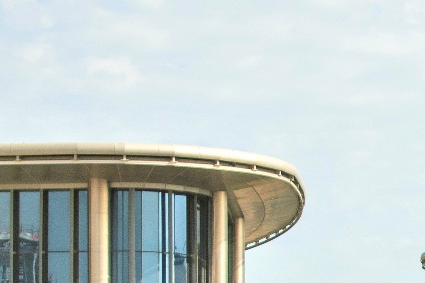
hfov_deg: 17.6
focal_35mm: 116
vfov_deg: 11.8
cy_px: 200
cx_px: 228
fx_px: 1369
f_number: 1.8
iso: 100
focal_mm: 24
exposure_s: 1/1250
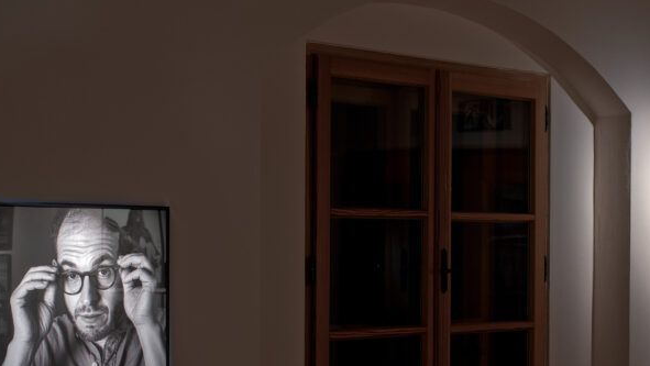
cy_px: 254
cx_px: 426
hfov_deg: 25.5
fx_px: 1431
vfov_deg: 14.5
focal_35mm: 83
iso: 800
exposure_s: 1/40
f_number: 7.1
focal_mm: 55
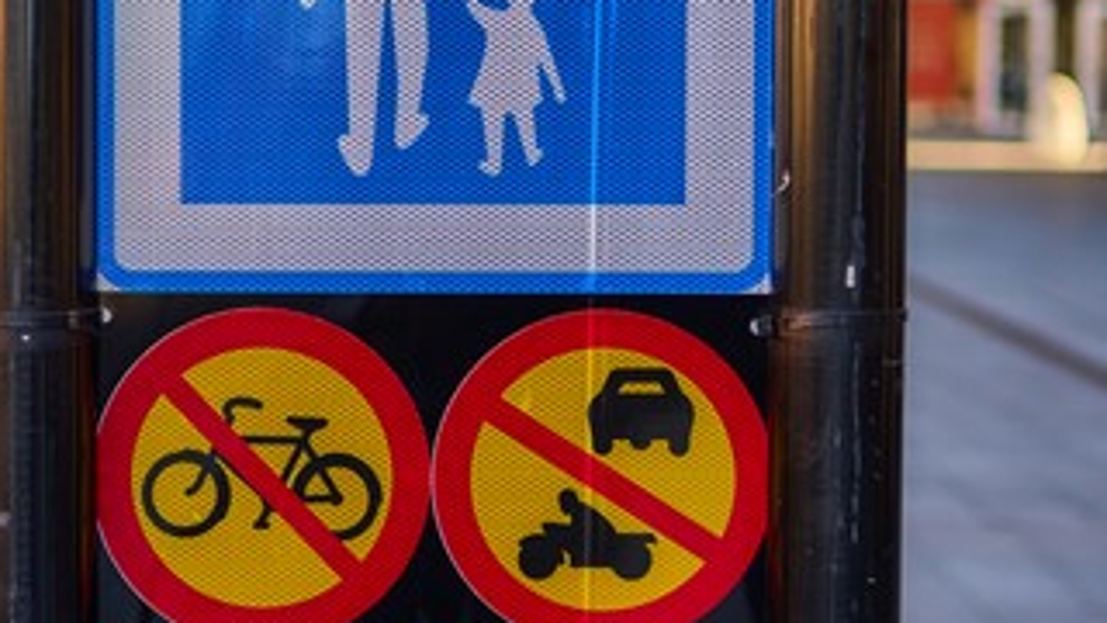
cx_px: 422
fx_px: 3229
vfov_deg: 11.0
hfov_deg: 19.4
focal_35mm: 110
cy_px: 239
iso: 100
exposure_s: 1/1250
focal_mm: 35
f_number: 1.8
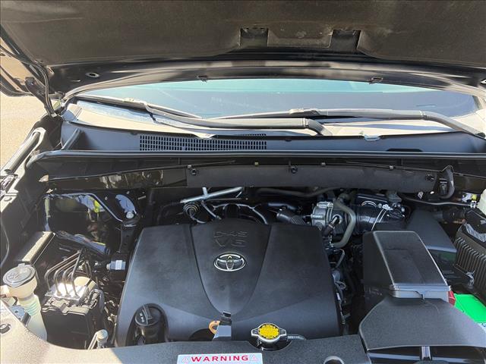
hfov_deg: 67.3
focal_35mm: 26
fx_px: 365
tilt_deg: -28.1
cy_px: 182
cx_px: 243
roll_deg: +0.6
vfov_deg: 53.1
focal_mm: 5.96
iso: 64
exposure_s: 1/197
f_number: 1.6
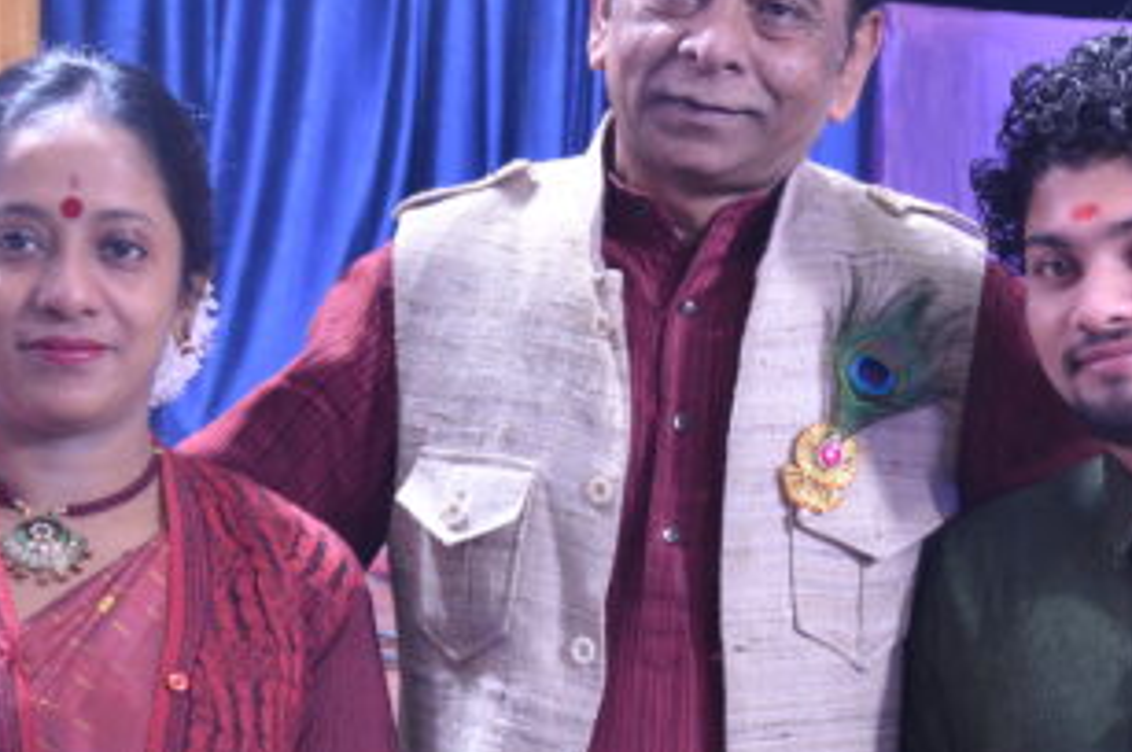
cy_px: 595
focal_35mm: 131
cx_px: 973
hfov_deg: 15.5
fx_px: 4123
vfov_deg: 10.4
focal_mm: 35
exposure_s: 1/100
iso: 400
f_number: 7.1
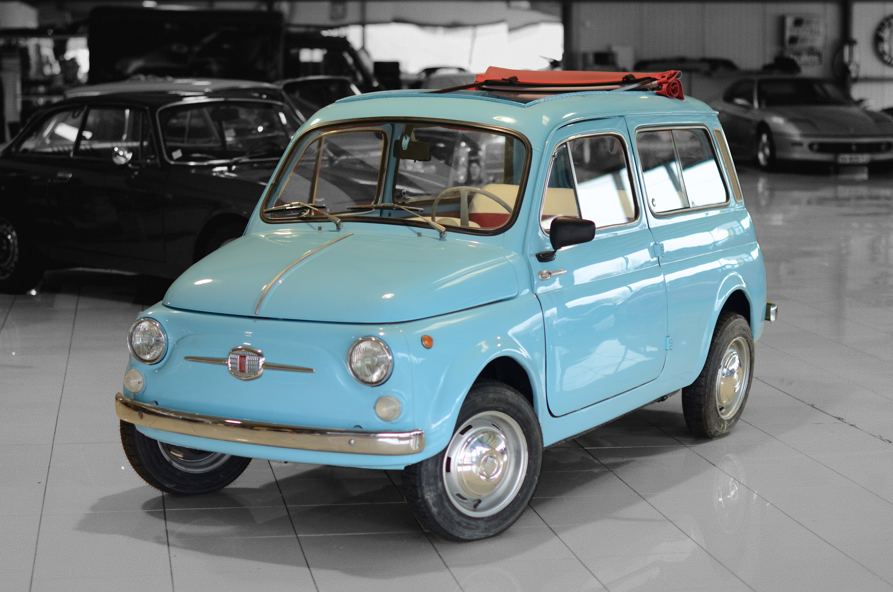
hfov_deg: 27.0
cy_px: 296
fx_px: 1857
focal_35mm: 75
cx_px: 446
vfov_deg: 18.1
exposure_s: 1/80
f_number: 2.2
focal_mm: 50
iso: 320
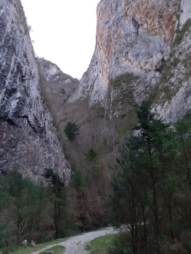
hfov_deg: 46.8
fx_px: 221
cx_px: 91
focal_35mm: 30
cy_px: 129
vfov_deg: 60.0
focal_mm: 3.6
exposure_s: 1/25
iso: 200
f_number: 1.9
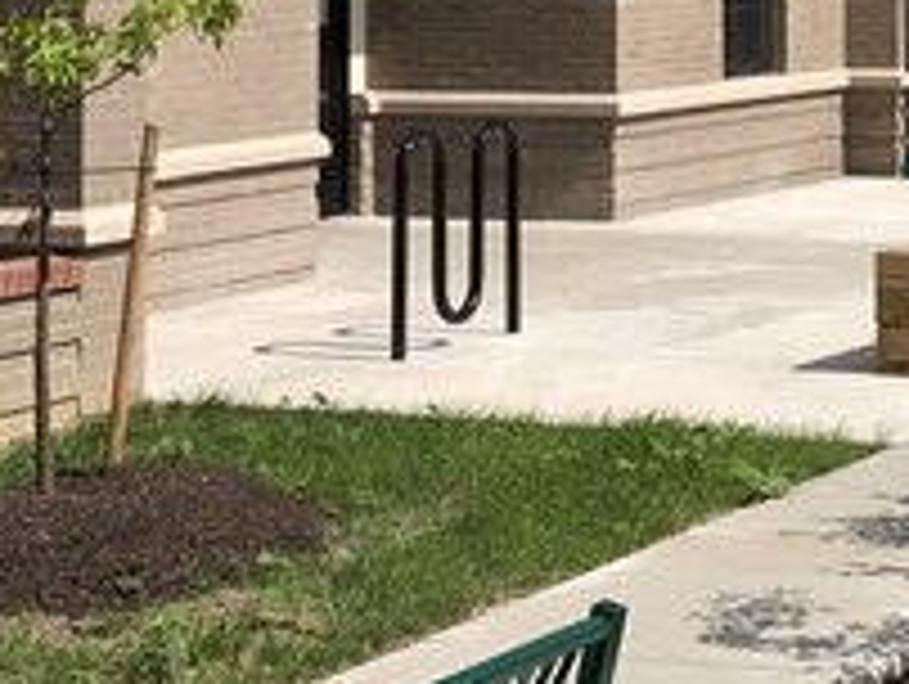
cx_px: 857
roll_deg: +1.6
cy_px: -184
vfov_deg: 12.0
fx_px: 3155
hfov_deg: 16.1
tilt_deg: +1.7
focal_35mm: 120
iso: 20
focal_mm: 3.99
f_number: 1.8
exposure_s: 1/2288
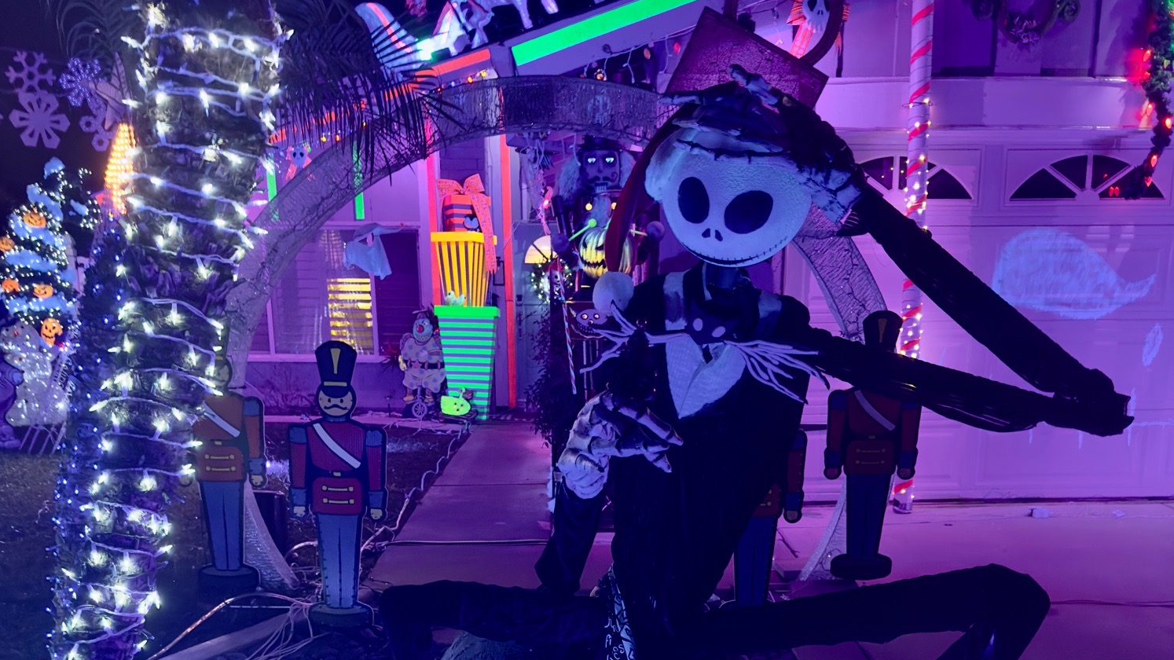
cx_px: 586
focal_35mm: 35
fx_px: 1089
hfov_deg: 56.6
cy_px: 605
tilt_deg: -12.9
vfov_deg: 31.9
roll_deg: +0.4
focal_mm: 6.86
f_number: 1.78
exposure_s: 1/30
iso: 640
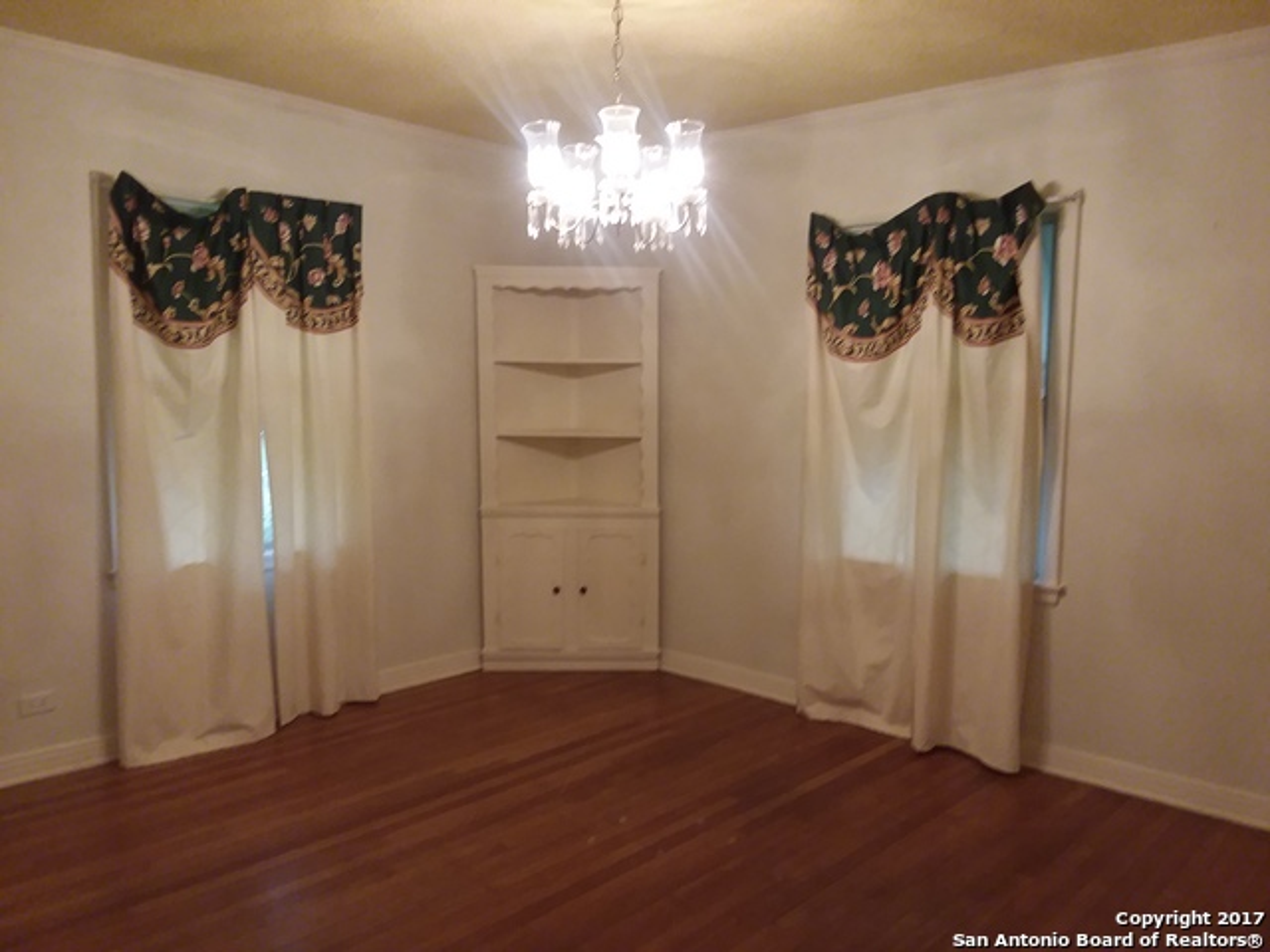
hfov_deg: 65.3
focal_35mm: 27
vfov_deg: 51.4
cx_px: 635
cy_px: 476
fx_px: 991
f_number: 1.9
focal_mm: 2.91
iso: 200
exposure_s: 1/17
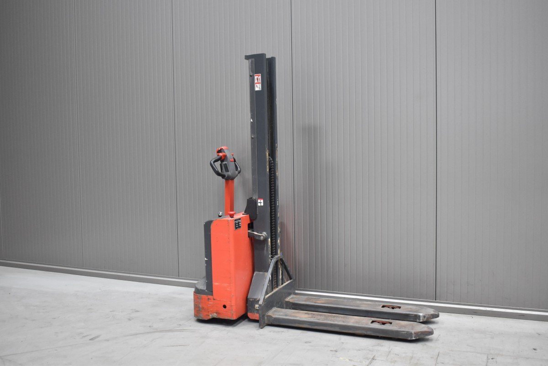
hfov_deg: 53.1
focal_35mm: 36
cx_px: 274
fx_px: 548
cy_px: 183
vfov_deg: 36.9
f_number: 4
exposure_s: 1/50
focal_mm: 24
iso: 1600
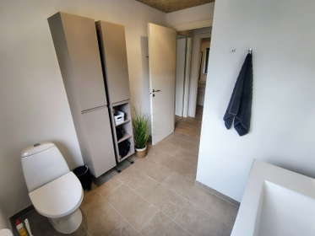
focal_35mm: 16
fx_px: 146
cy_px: 118
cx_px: 158
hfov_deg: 94.5
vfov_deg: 78.1
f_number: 2.2
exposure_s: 1/50
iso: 106
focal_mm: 1.66
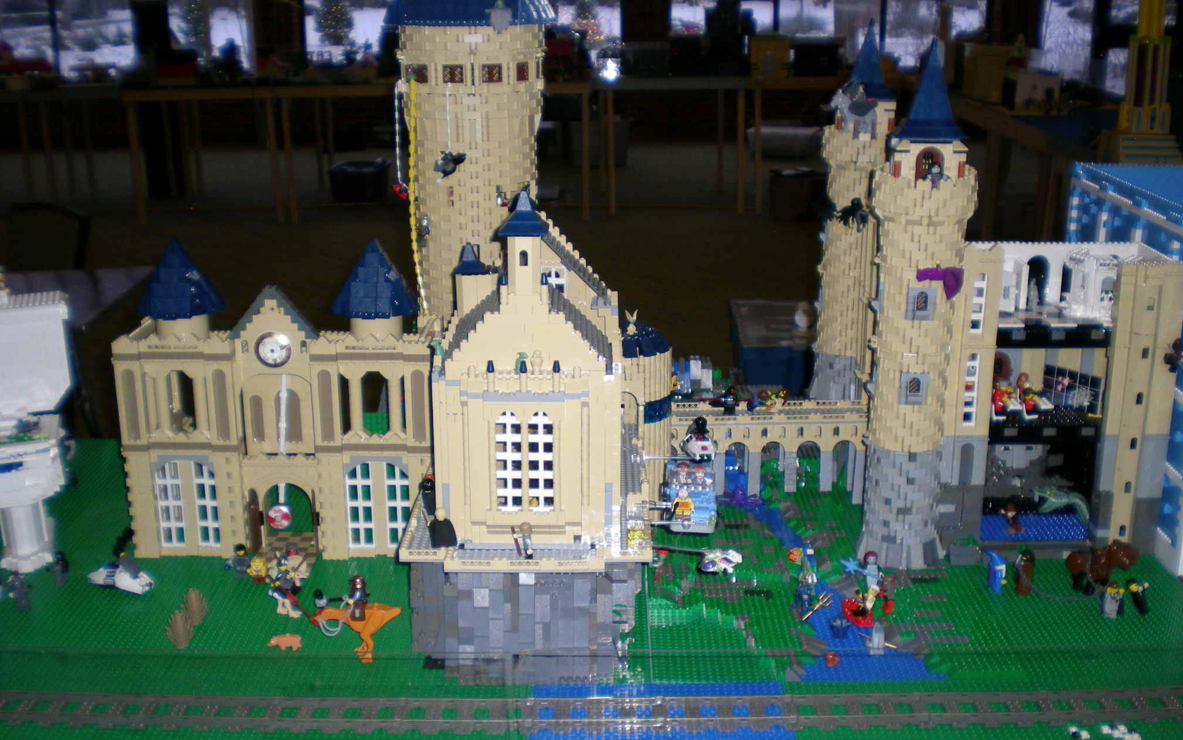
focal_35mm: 41
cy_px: 399
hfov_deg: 48.2
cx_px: 592
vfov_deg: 31.2
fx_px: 1322
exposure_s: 1/60
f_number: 3.1
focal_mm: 6.3
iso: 78
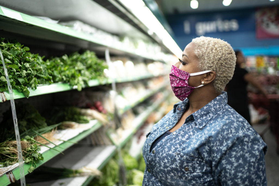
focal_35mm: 35
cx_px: 140
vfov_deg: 37.9
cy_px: 93
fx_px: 271
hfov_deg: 54.4
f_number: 1.4
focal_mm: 35
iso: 250
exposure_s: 1/200
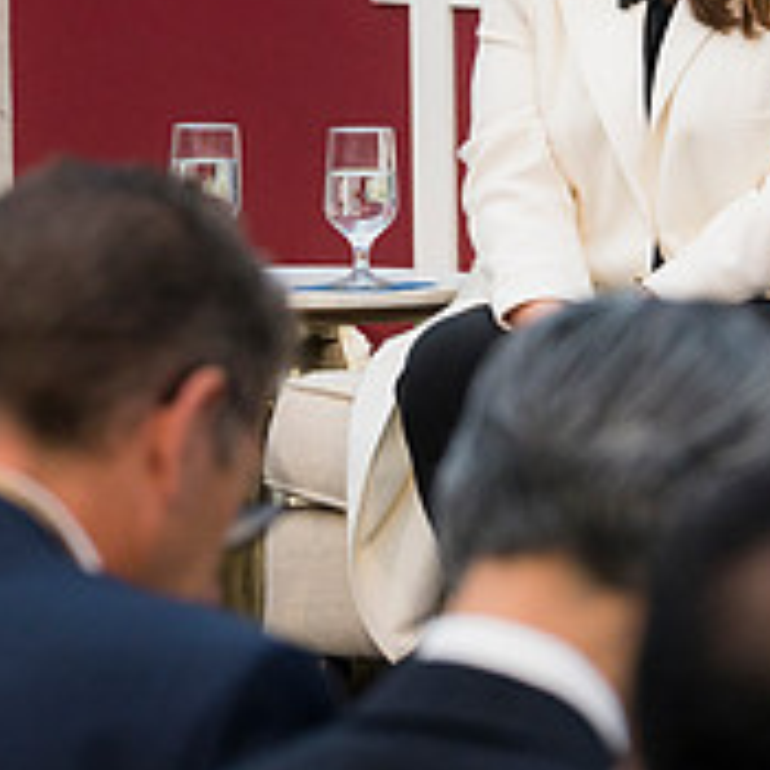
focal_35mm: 415
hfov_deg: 4.2
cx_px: 634
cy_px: -66
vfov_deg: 4.2
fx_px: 10444
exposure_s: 1/160
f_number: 4
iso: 280
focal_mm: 98
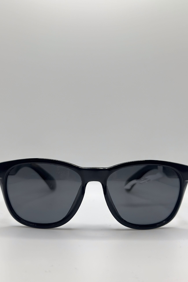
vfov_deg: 39.6
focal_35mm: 50
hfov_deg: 27.0
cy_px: 141
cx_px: 93
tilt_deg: -9.8
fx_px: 392
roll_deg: -0.9
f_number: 1.78
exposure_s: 1/555
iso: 80
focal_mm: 6.86
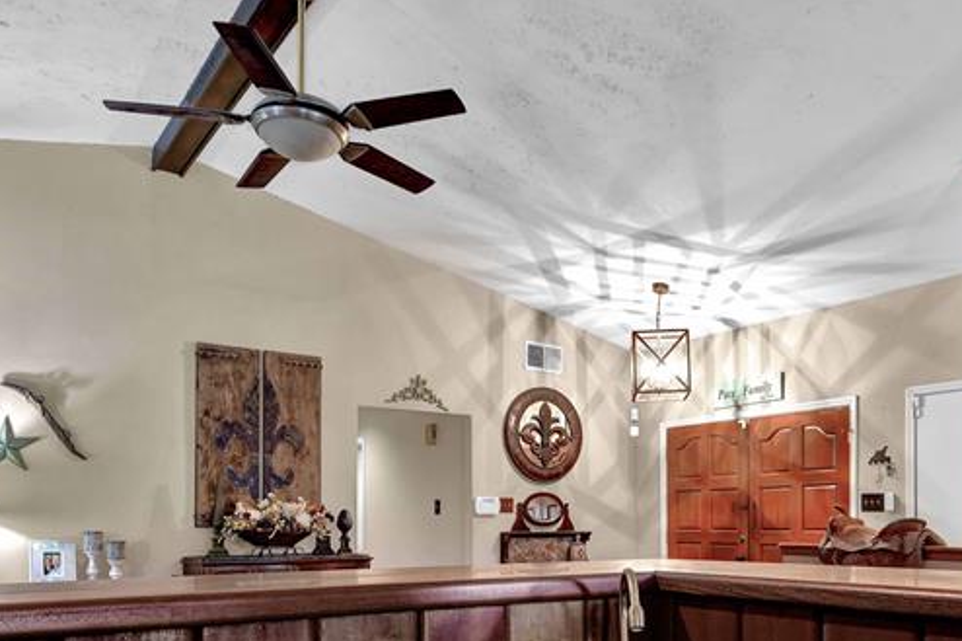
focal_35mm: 29
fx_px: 775
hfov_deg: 63.4
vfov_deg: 41.6
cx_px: 545
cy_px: 569
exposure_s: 2
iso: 100
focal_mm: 14
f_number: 8
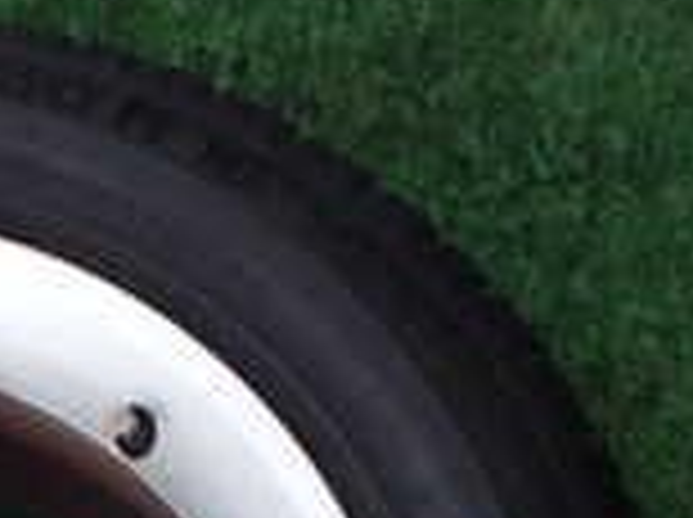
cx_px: -63
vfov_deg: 11.7
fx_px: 2339
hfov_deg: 16.4
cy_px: 941
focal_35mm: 117
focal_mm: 5.4
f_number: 2.3
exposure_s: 1/100
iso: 200
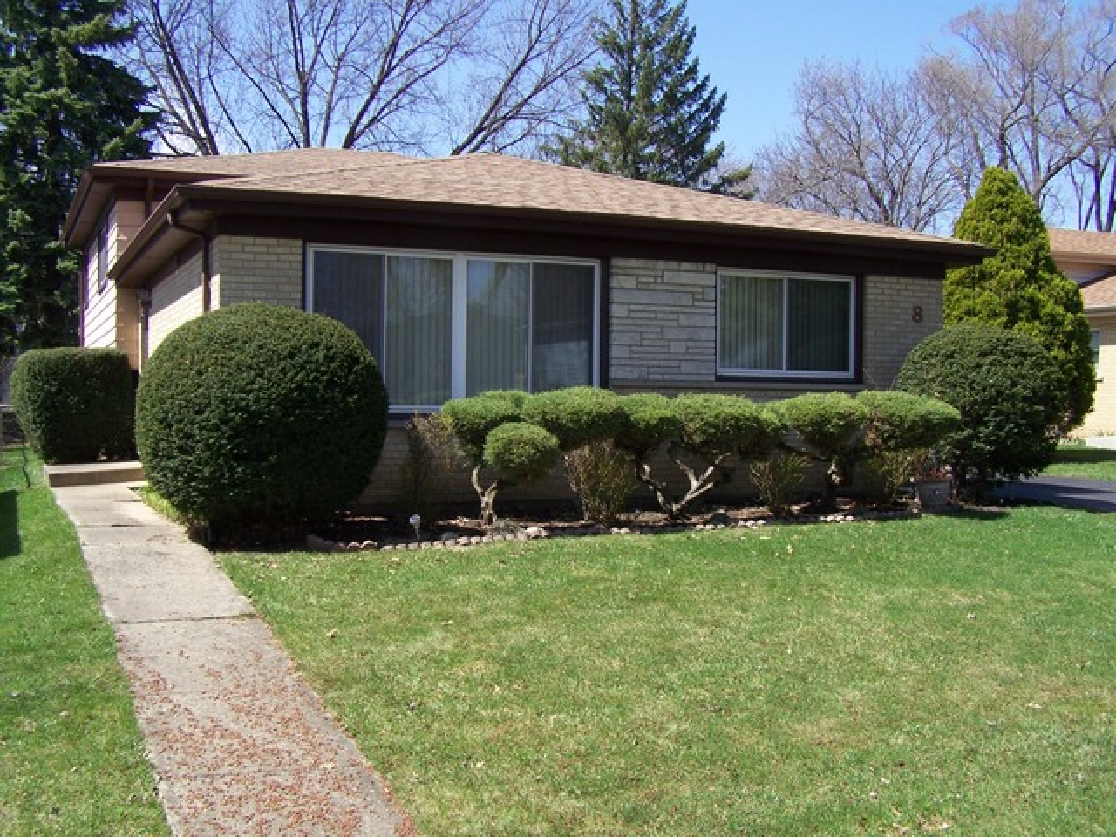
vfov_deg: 37.7
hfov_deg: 49.0
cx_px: 558
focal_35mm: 38
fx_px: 1225
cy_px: 418
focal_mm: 6.3
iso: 64
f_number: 4
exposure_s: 1/320
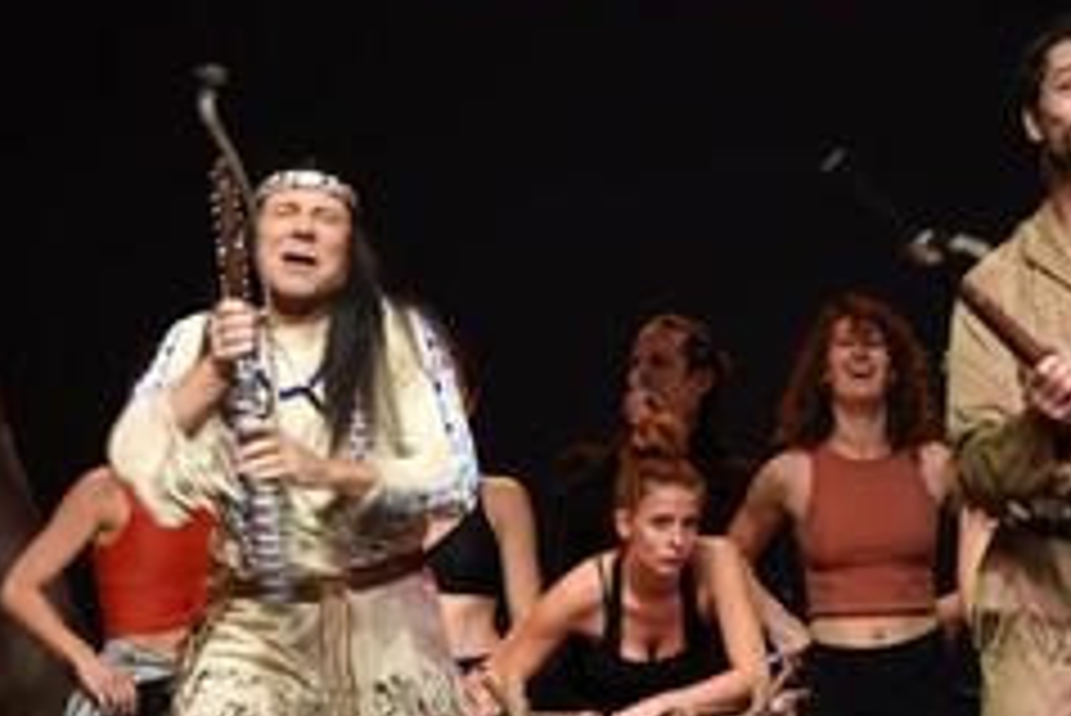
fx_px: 5179
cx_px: 718
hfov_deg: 11.8
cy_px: 558
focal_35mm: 174
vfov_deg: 7.9
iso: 800
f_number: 6.3
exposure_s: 1/60
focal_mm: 92
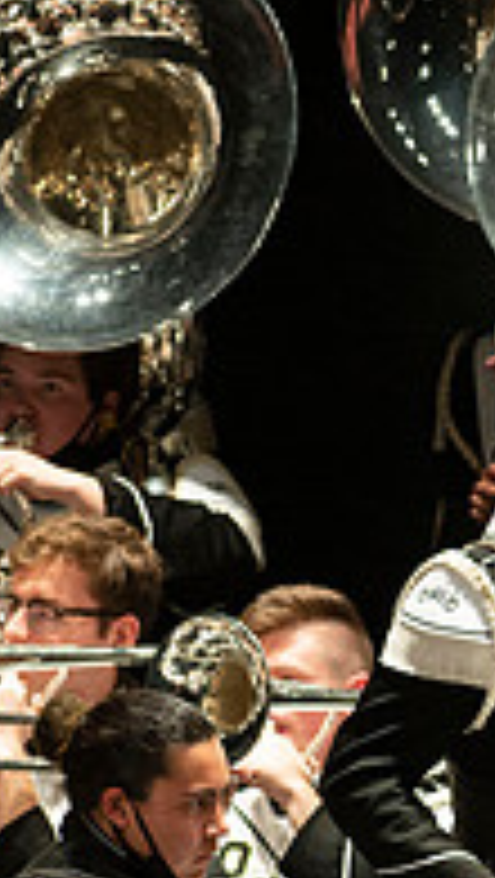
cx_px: 1170
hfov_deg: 1.3
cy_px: 792
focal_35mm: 934
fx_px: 21747
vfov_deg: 2.3
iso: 3200
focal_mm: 300
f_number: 2.8
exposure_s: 1/500
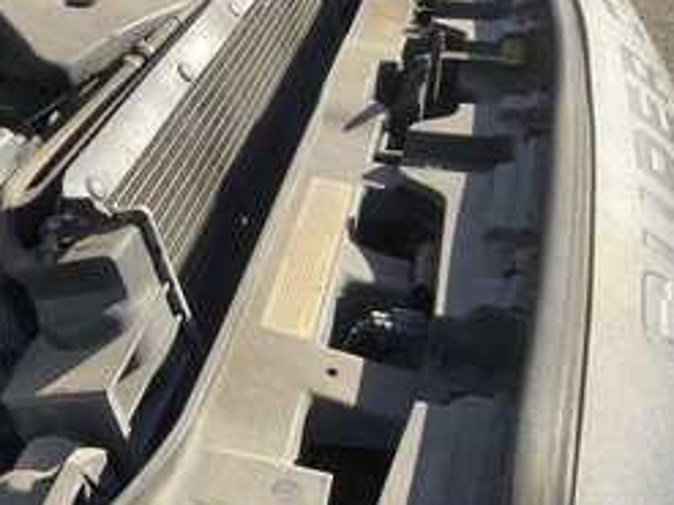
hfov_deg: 39.0
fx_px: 915
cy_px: 207
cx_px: 145
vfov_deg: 30.8
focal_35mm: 47
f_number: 1.8
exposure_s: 1/691
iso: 25
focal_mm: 3
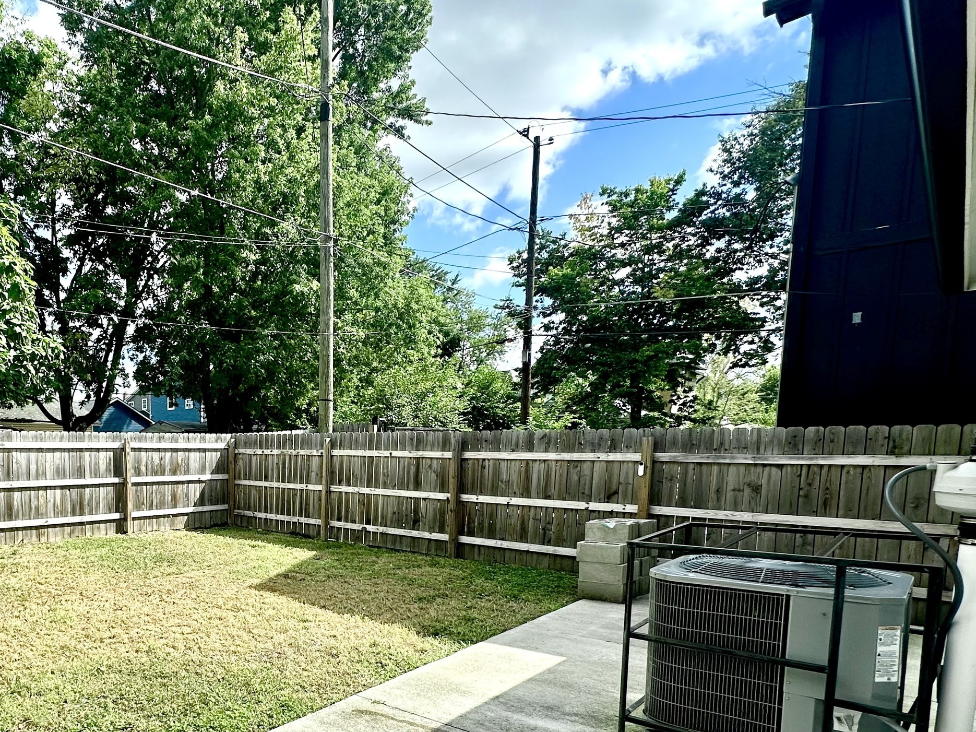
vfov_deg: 56.9
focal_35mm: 23
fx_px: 648
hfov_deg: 66.3
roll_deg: +0.6
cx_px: 180
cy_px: 515
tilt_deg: -5.9
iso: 40
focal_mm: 2.22
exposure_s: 1/1247
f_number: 2.2
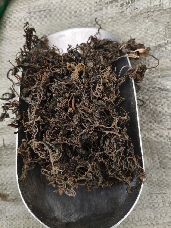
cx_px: 86
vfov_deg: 67.3
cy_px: 114
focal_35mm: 26
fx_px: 171
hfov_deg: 53.1
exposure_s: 1/20
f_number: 1.5
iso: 1000
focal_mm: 4.94
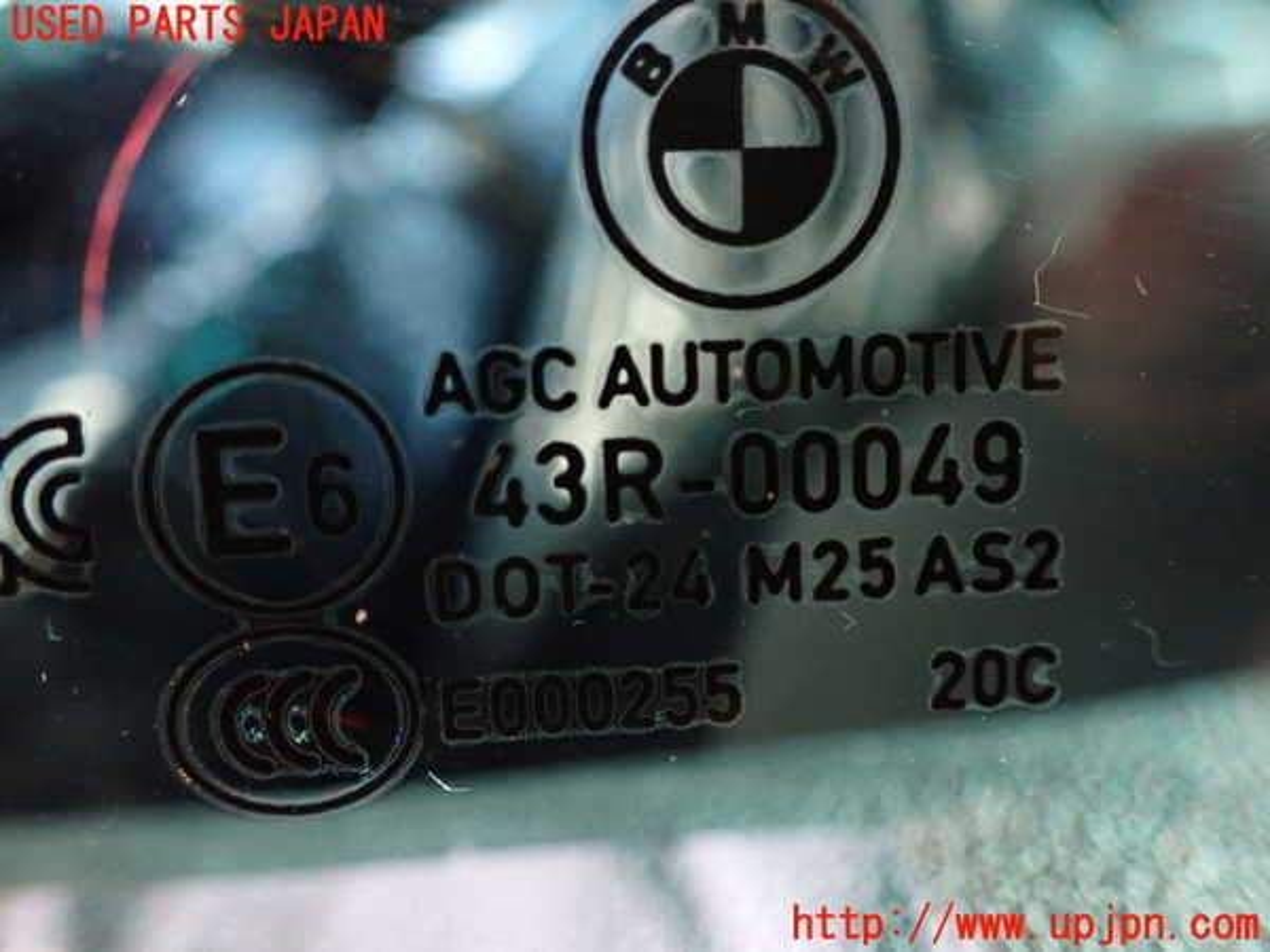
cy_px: 476
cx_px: 635
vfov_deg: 46.8
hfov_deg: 60.0
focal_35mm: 30
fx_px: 1101
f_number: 2.3
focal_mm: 5.4
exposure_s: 1/60
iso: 800
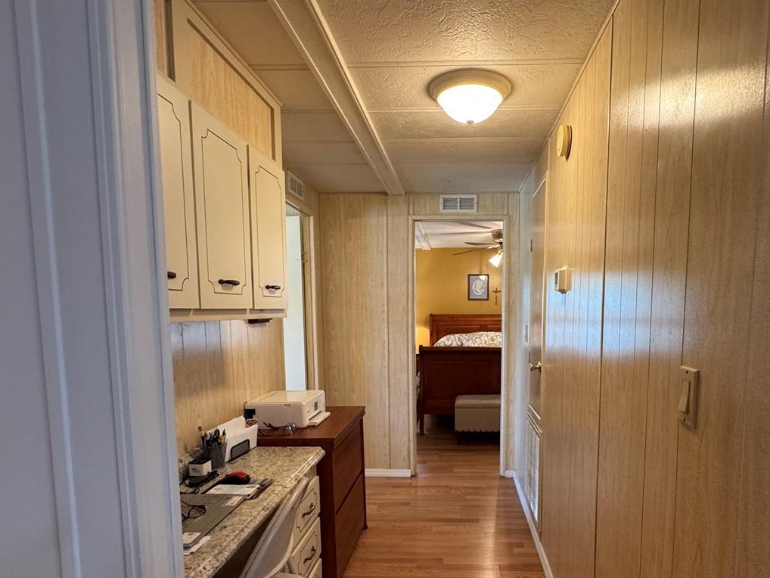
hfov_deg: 75.9
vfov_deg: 60.4
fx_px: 489
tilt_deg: -6.9
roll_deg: +0.0
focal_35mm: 22
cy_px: 357
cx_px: 445
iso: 250
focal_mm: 2.22
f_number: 2.2
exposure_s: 1/60
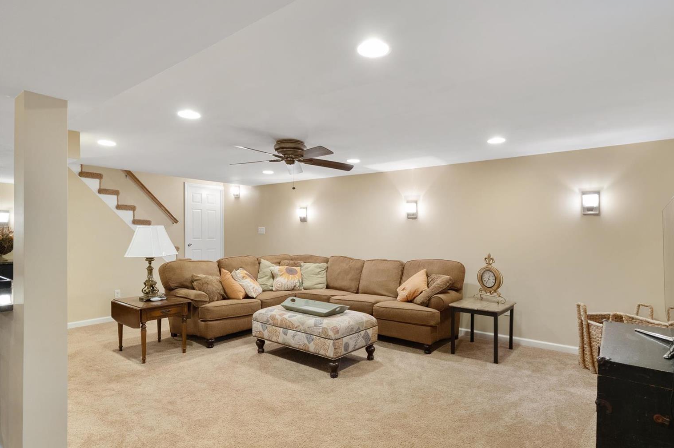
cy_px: 230
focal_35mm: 19
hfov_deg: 86.9
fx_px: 356
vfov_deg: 64.5
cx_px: 355
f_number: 7.1
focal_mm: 9
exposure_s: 1/1.25
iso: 400
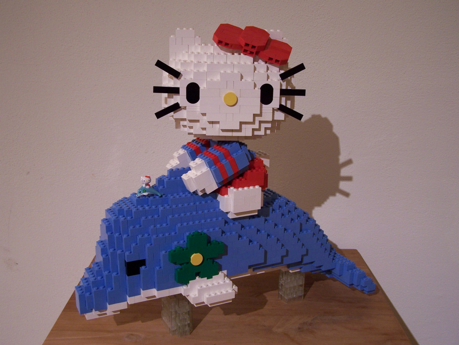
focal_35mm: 38
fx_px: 504
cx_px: 230
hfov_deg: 49.0
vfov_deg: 37.7
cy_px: 172
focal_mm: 6.3
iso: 80
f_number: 2.8
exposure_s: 1/2
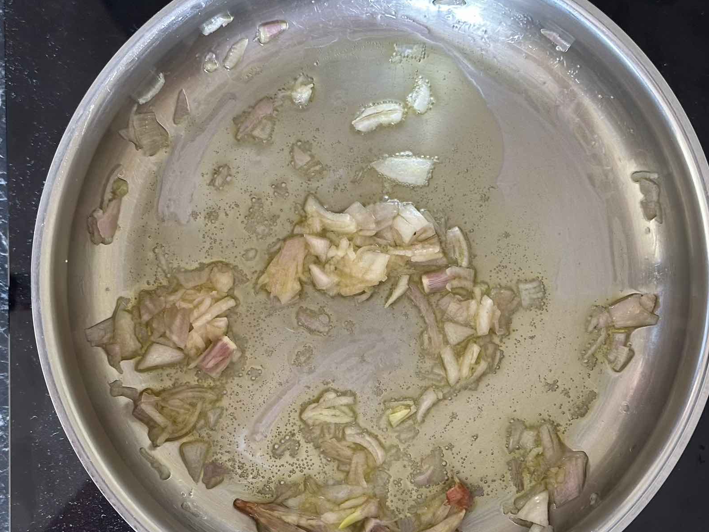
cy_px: 306
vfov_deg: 25.2
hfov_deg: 33.2
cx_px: 384
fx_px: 1188
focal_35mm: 58
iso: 500
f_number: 1.78
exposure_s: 1/40
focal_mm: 6.86
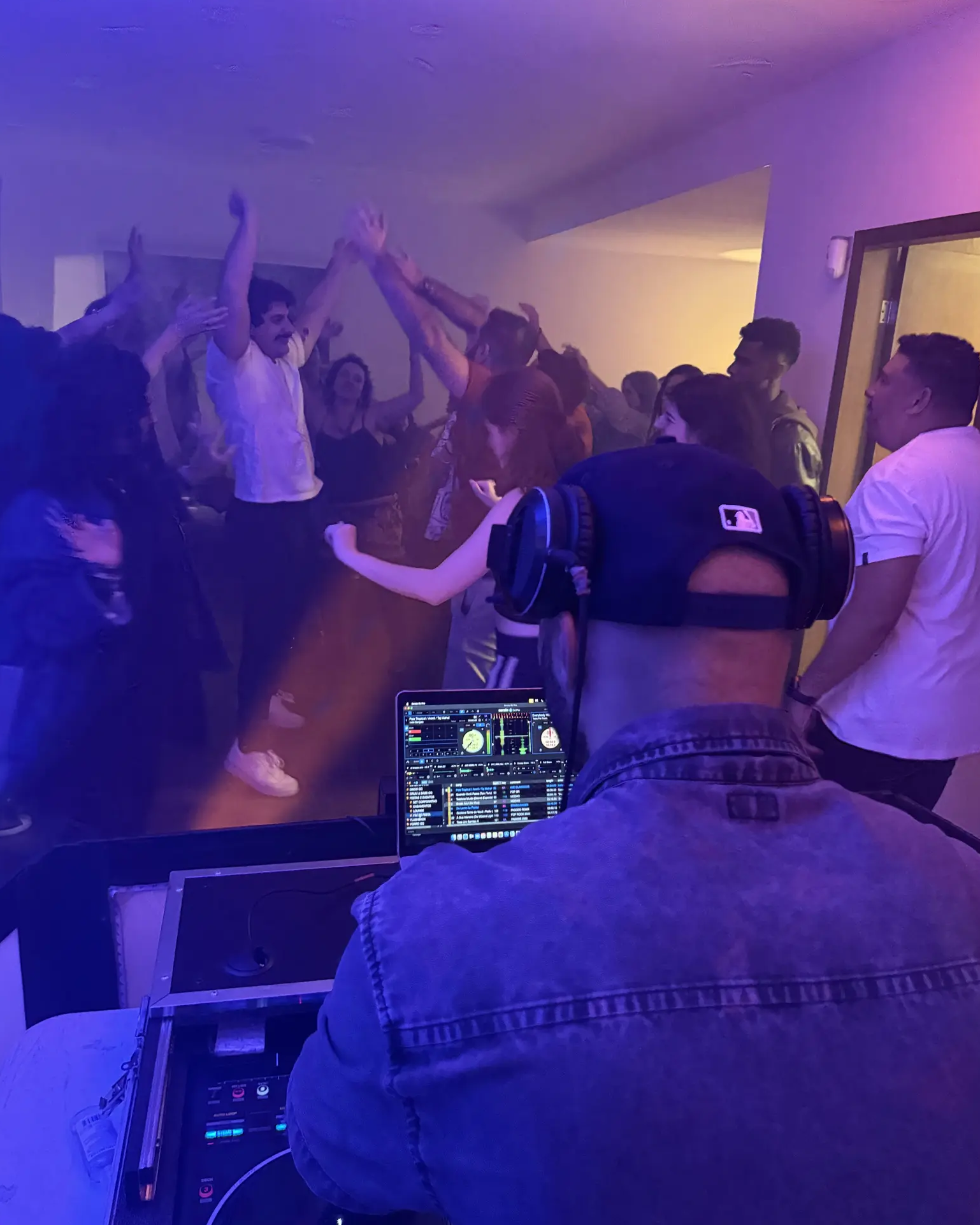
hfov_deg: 54.9
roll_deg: -3.4
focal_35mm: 26
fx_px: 942
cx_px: 499
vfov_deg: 66.0
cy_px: 600
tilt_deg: -15.2
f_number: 1.78
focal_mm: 6.76
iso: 1250
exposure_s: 1/30
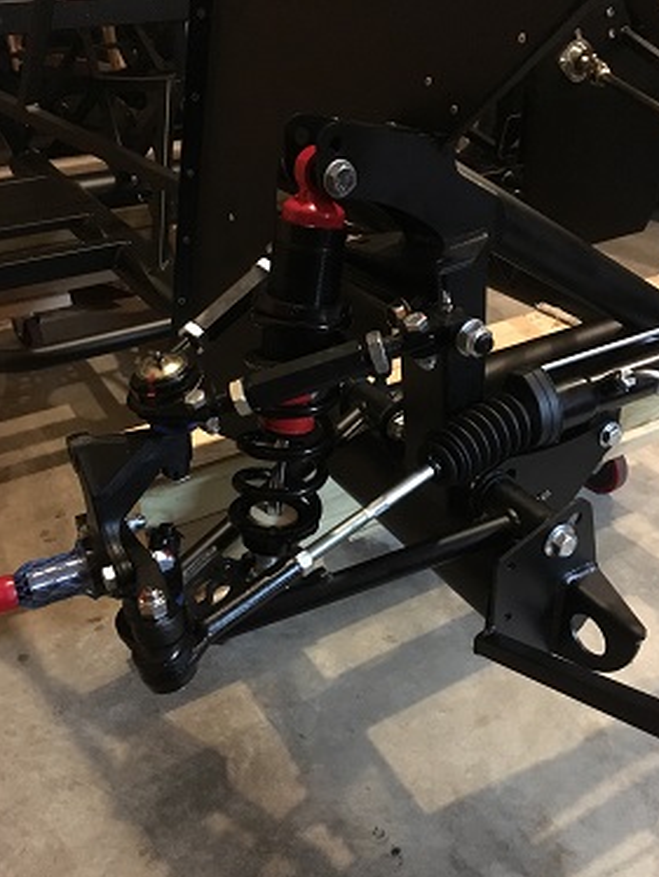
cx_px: 328
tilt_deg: -33.7
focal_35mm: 31
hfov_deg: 45.5
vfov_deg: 58.3
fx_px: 786
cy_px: 464
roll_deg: +0.9
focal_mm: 4.15
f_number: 2.2
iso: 800
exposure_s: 1/15
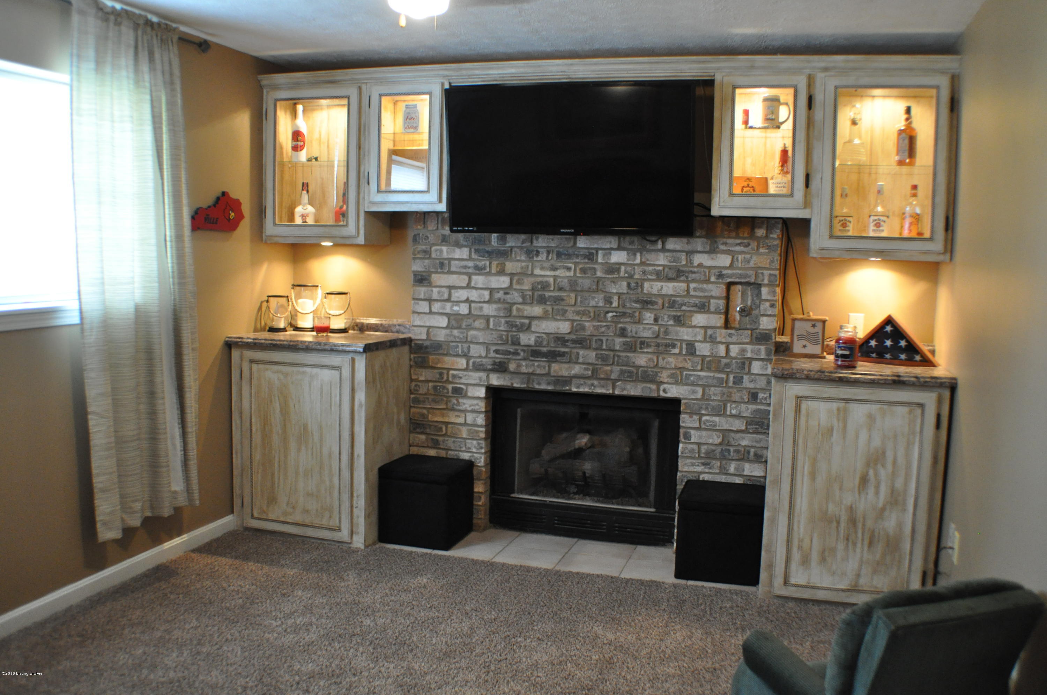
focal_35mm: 39
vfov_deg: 34.1
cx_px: 524
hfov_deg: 49.6
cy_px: 348
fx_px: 1133
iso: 1600
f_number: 4.2
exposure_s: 1/25
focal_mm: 26
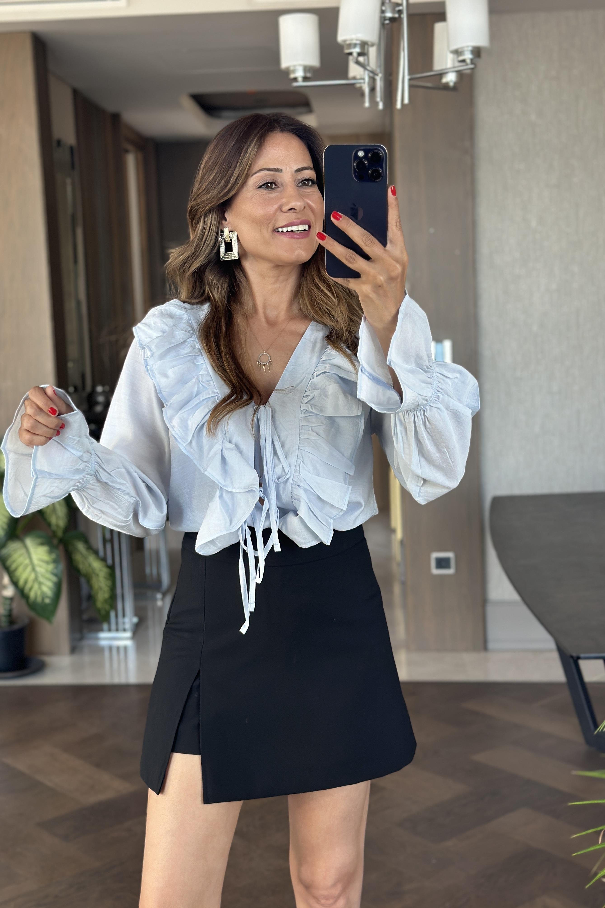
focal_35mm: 50
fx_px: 1260
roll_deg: +2.1
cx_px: 280
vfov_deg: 39.6
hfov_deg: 27.0
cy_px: 454
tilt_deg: -17.7
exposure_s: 1/85
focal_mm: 6.86
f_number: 1.78
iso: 125
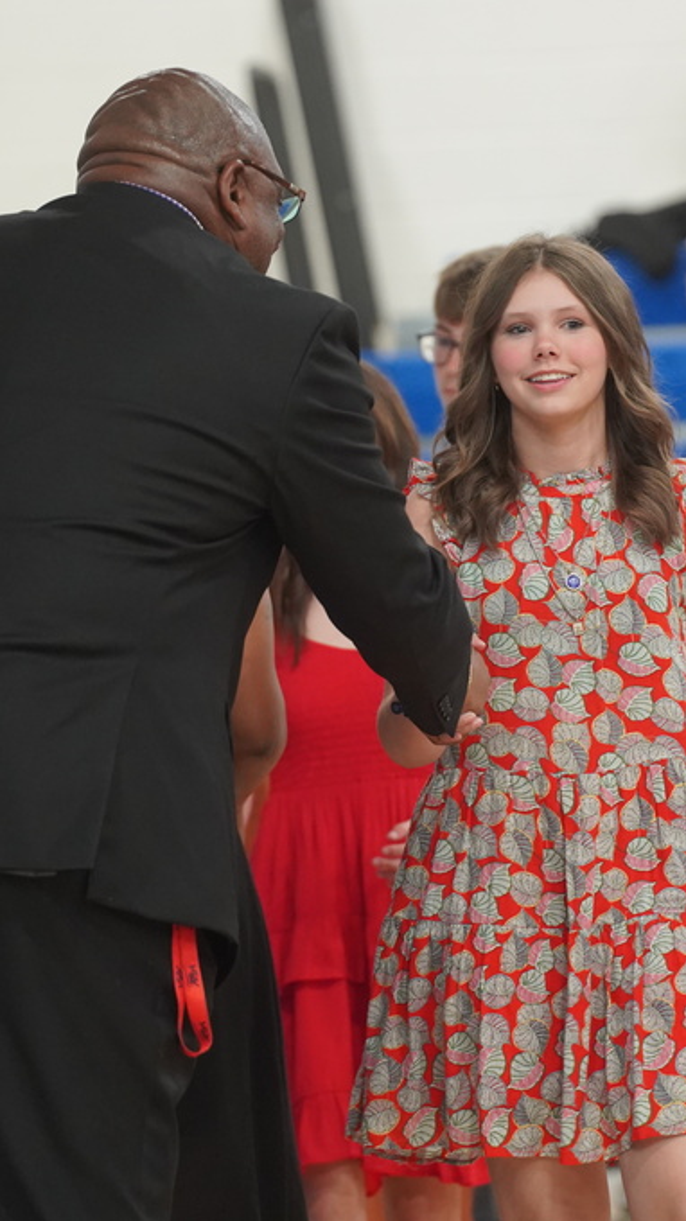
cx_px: 690
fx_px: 9193
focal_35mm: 284
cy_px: 610
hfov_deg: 4.3
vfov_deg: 7.6
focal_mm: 180
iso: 4000
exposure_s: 1/200
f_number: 4
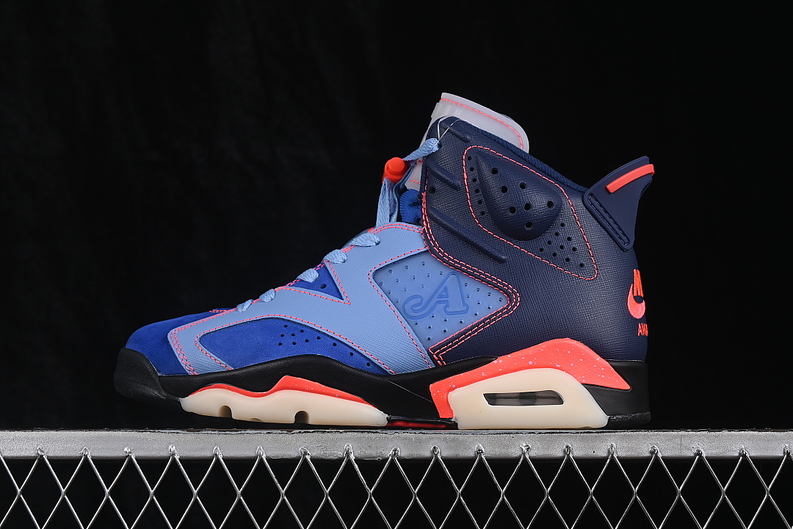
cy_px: 264
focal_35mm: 75
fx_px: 1652
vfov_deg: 18.2
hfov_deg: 27.0
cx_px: 396
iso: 160
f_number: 8
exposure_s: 1/80
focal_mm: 50
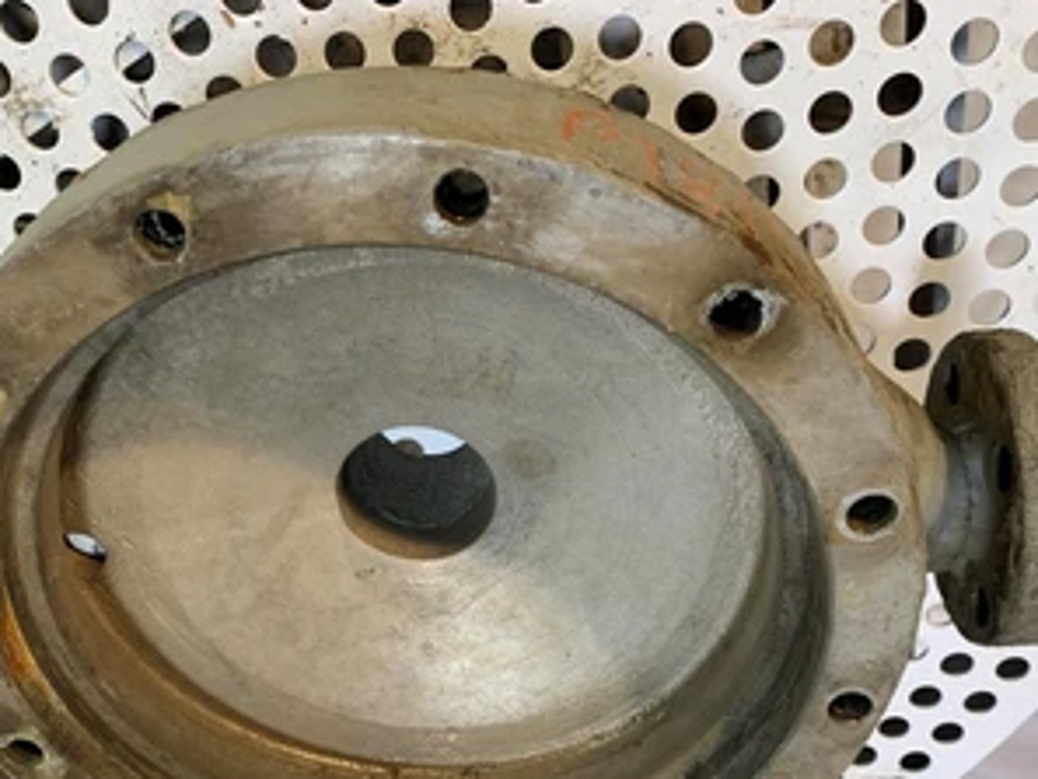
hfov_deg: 52.3
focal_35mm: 35
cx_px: 423
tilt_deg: -55.8
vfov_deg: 40.3
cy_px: 510
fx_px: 1050
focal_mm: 4.25
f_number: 1.8
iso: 50
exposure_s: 1/120
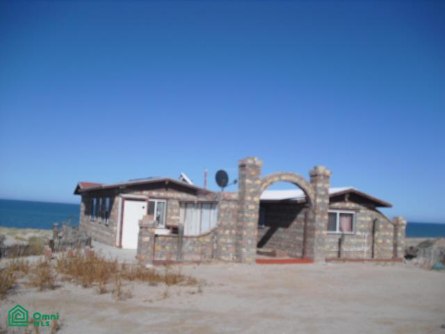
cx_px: 222
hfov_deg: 51.4
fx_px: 463
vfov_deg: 39.7
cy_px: 167
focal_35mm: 36
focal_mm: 6.3
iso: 64
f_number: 7.8
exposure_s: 1/250
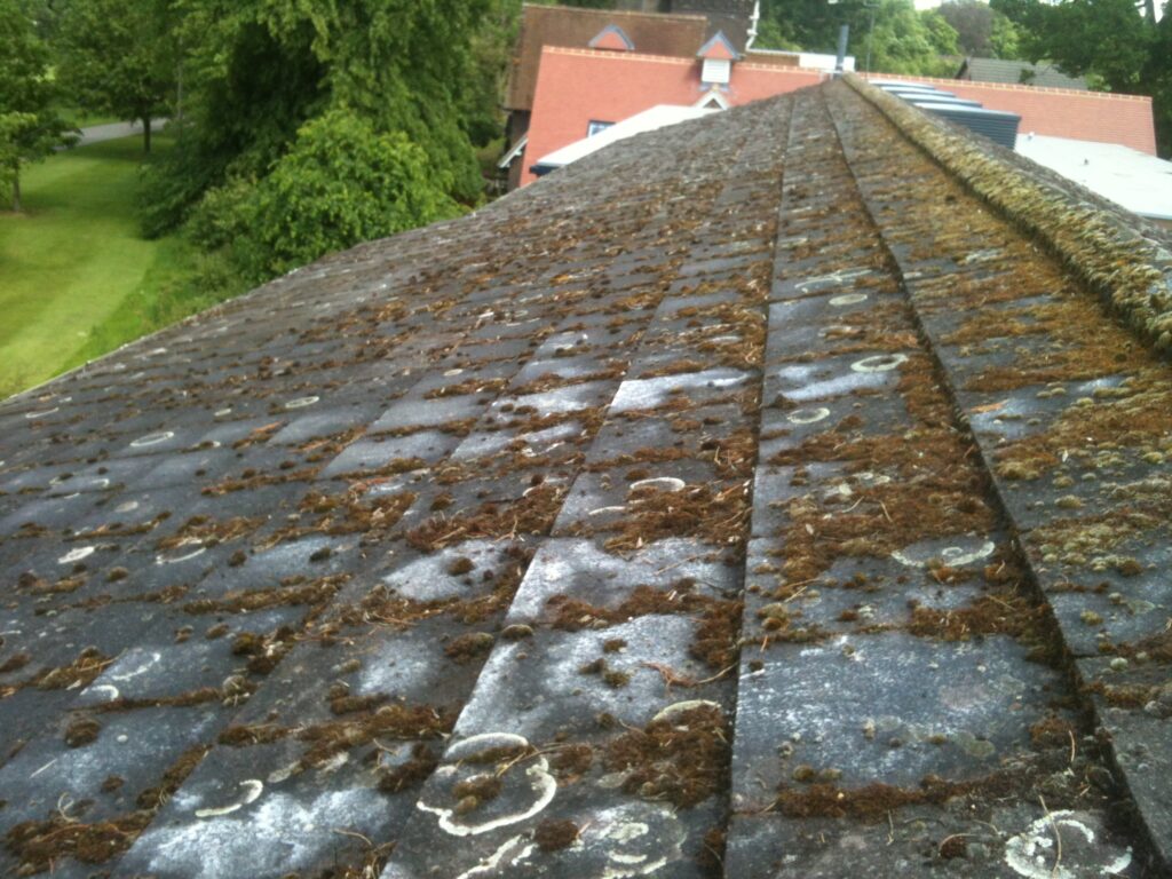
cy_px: 440
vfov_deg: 40.7
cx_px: 586
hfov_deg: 52.6
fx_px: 1185
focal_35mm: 35
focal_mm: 3.85
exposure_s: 1/210
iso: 64
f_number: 2.8
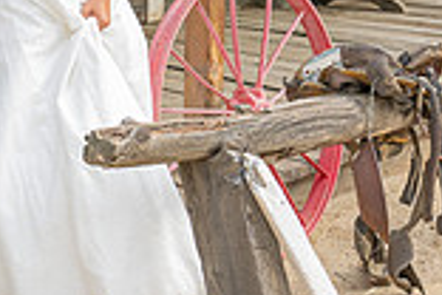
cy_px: -69
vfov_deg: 14.8
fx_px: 1093
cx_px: -153
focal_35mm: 89
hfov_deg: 20.6
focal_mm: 24
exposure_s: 1/160
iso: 320
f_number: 3.5
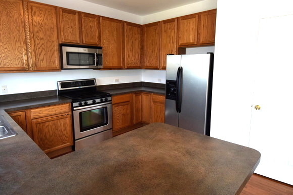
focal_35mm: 22
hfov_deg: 79.7
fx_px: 175
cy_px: 91
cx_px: 145
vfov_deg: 58.2
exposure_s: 1/125
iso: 720
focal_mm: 13
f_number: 5.6
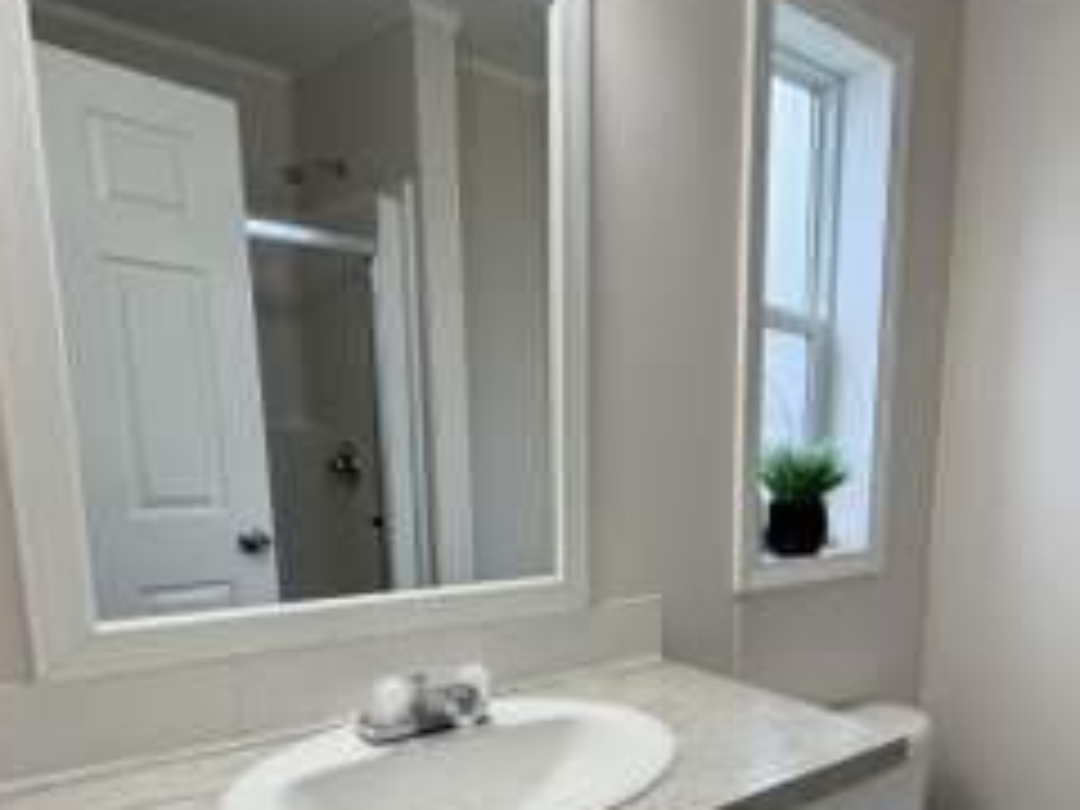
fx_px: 874
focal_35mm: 28
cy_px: 598
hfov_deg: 60.1
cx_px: 806
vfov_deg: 48.0
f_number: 2.2
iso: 80
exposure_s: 1/120
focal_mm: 2.22
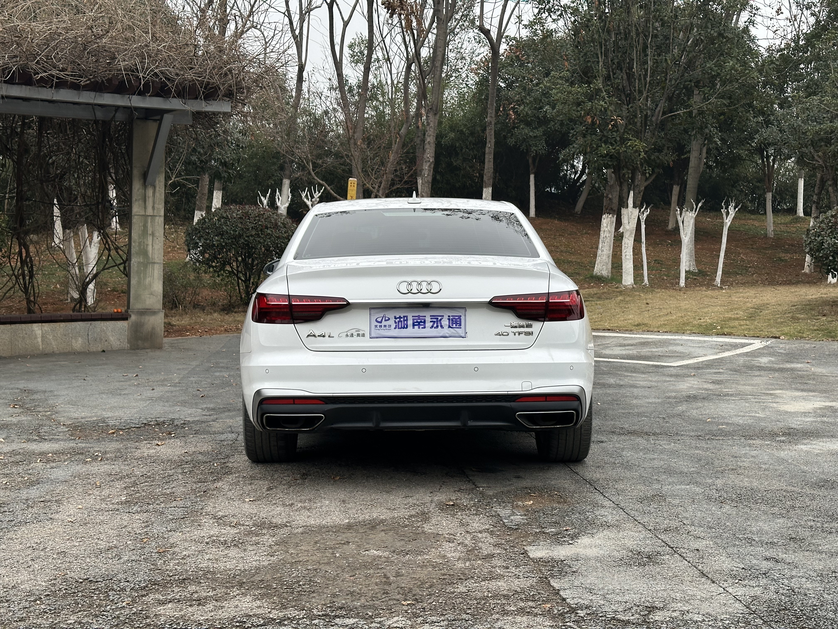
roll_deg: -1.4
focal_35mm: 48
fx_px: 1162
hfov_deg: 39.7
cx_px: 419
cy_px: 314
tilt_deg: -2.1
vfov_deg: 30.3
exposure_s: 1/2358
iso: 64
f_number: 1.78
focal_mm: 6.86
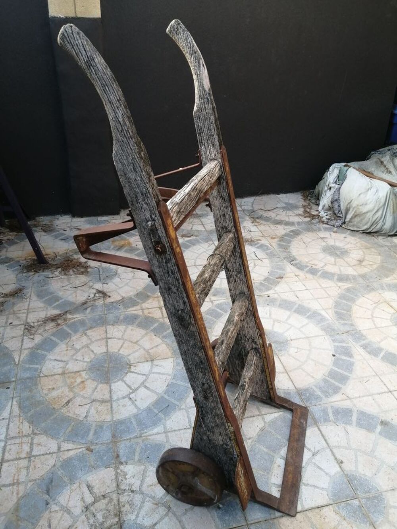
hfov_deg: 53.1
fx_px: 398
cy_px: 264
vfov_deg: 67.3
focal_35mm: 26
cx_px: 198
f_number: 1.8
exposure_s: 1/108
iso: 50
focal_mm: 3.6
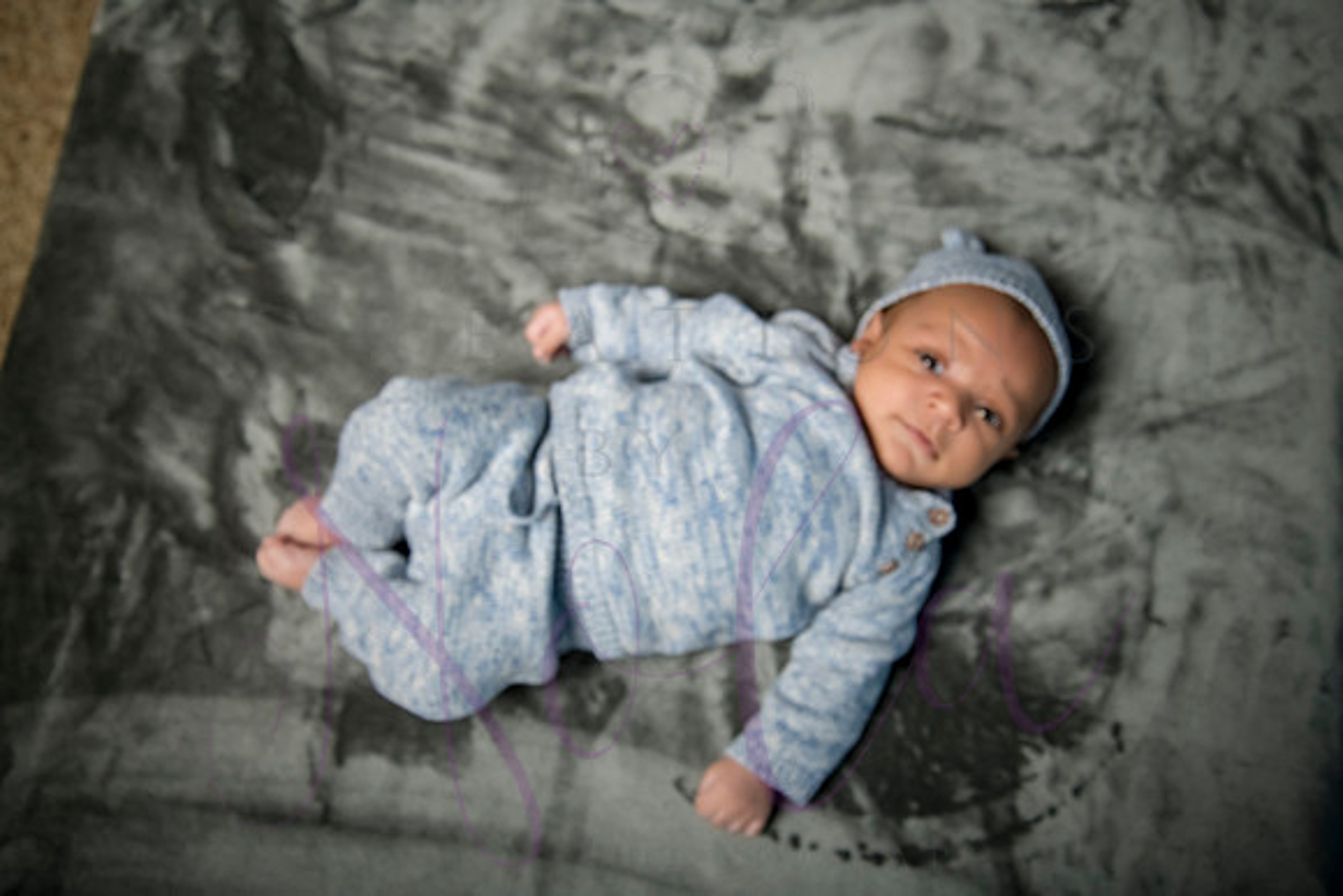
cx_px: 672
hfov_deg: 44.5
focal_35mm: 44
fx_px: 1642
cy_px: 448
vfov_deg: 30.5
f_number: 6.3
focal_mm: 44
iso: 800
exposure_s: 1/200
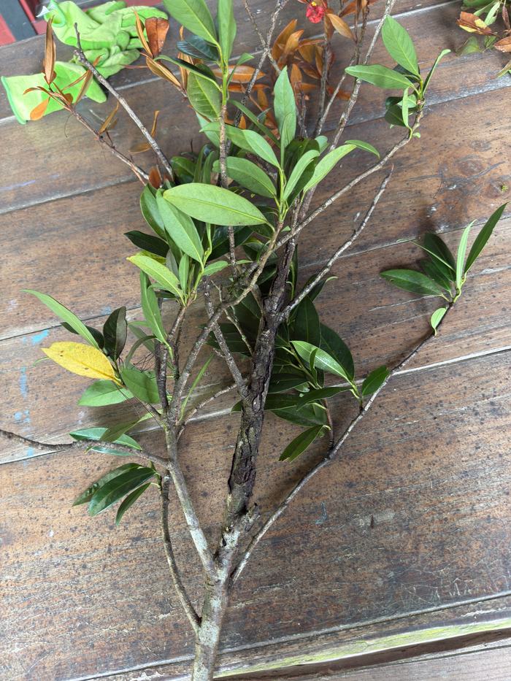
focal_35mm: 24
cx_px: 256
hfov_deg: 56.8
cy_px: 340
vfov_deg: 71.6
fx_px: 472
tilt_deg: -62.0
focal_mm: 6.76
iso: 250
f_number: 1.78
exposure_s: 1/42
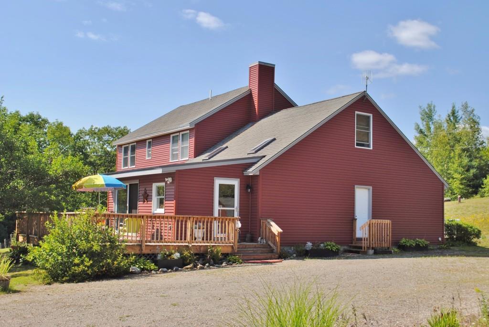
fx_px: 571
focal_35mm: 42
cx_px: 244
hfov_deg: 46.4
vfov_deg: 32.0
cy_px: 164
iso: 100
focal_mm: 28
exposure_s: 1/200
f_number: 8
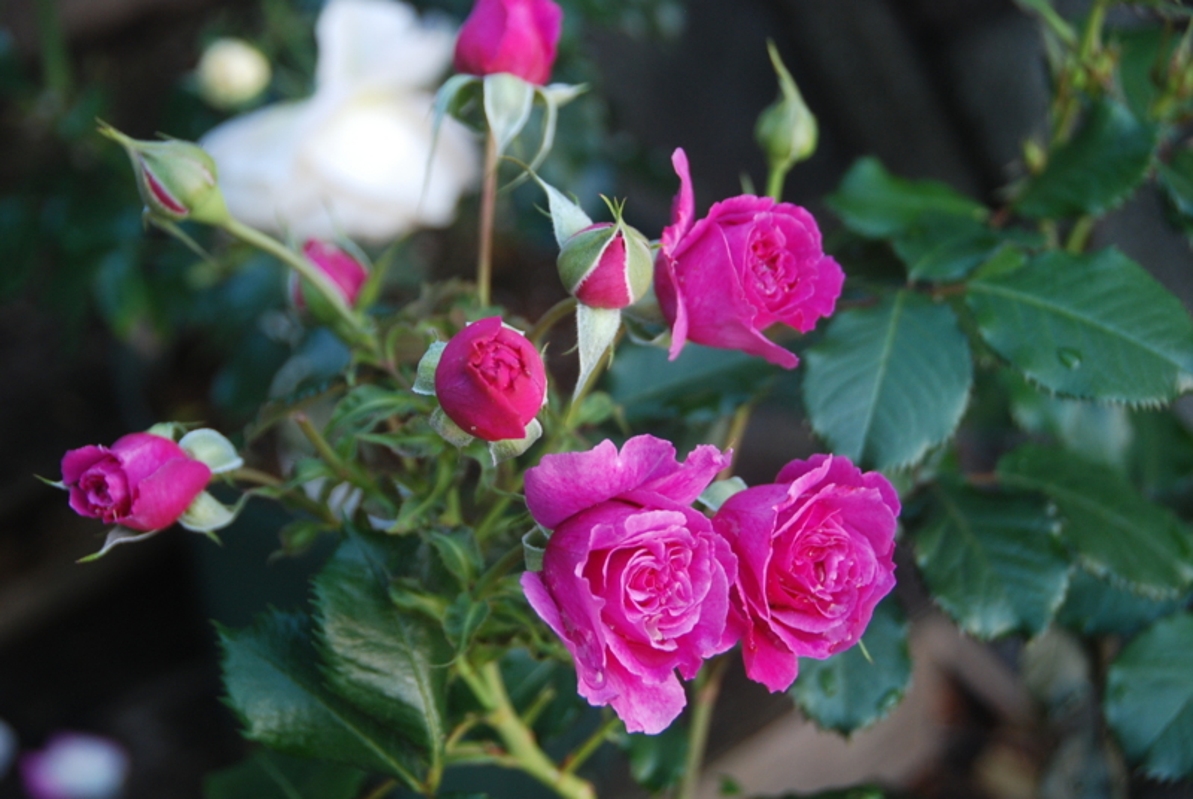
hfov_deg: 24.2
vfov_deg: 16.3
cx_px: 596
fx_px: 2788
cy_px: 400
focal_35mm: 84
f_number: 5
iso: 400
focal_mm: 56
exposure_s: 1/50
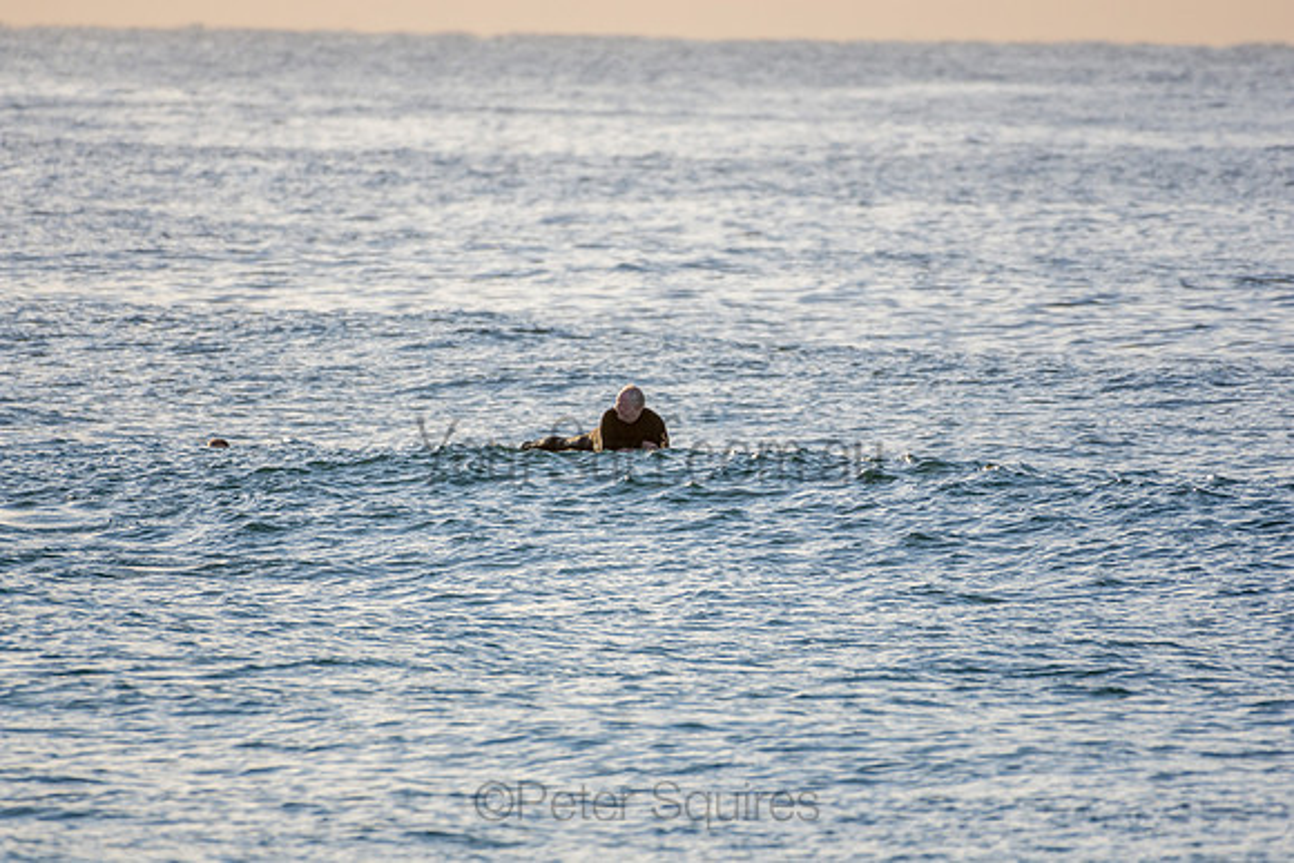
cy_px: 432
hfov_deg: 2.7
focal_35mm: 750
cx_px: 647
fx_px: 26963
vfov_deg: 1.8
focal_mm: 500
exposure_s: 1/1250
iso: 250
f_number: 5.6
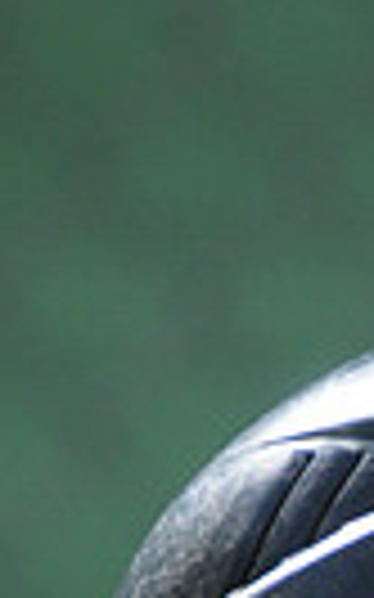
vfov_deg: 0.9
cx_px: 710
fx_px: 39035
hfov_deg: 0.5
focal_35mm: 2391
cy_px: 1174
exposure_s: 1/2000
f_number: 4
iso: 640
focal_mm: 360
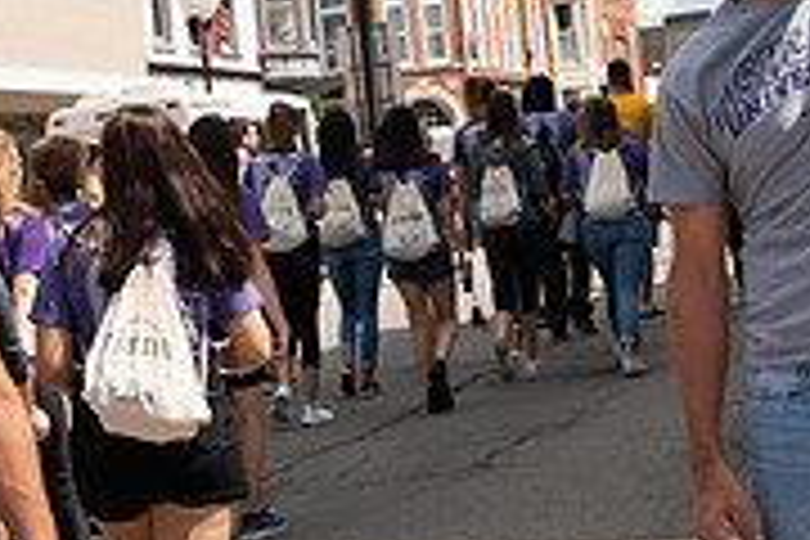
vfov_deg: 13.1
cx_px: 513
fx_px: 2317
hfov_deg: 19.8
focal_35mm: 103
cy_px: -43
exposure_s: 1/1000
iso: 250
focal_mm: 32
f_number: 6.3
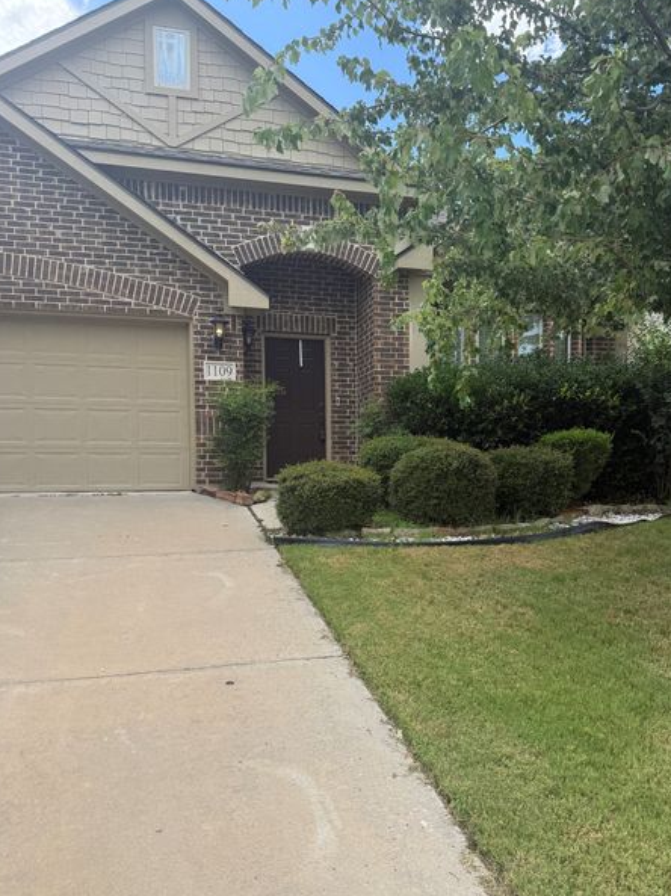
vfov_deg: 65.3
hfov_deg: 51.2
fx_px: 699
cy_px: 481
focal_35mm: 27
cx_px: 364
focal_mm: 6.76
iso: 80
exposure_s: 1/1812
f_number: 1.78
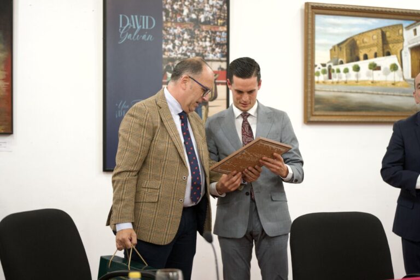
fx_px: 922
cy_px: 140
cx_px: 210
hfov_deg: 25.7
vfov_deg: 17.3
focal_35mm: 79
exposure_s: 1/160
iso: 1600
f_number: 2.8
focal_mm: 79
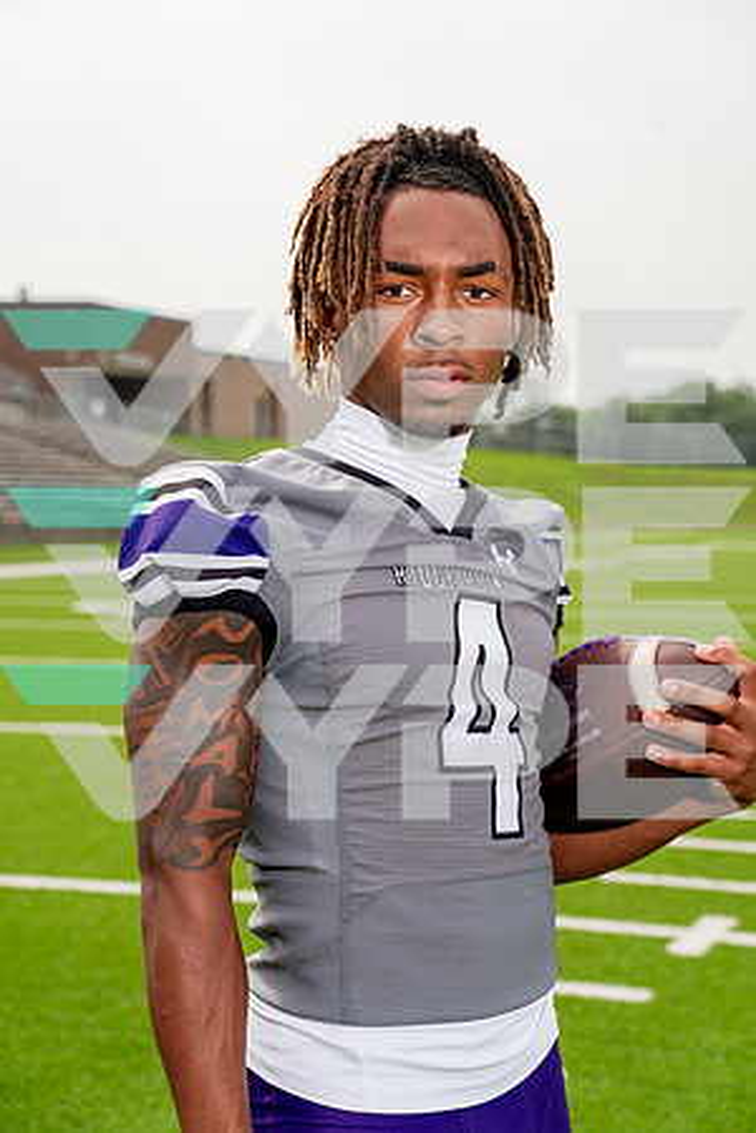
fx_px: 2205
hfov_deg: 19.5
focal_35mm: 70
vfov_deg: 28.8
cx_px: 378
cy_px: 566
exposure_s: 1/400
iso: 100
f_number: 5.6
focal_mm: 70
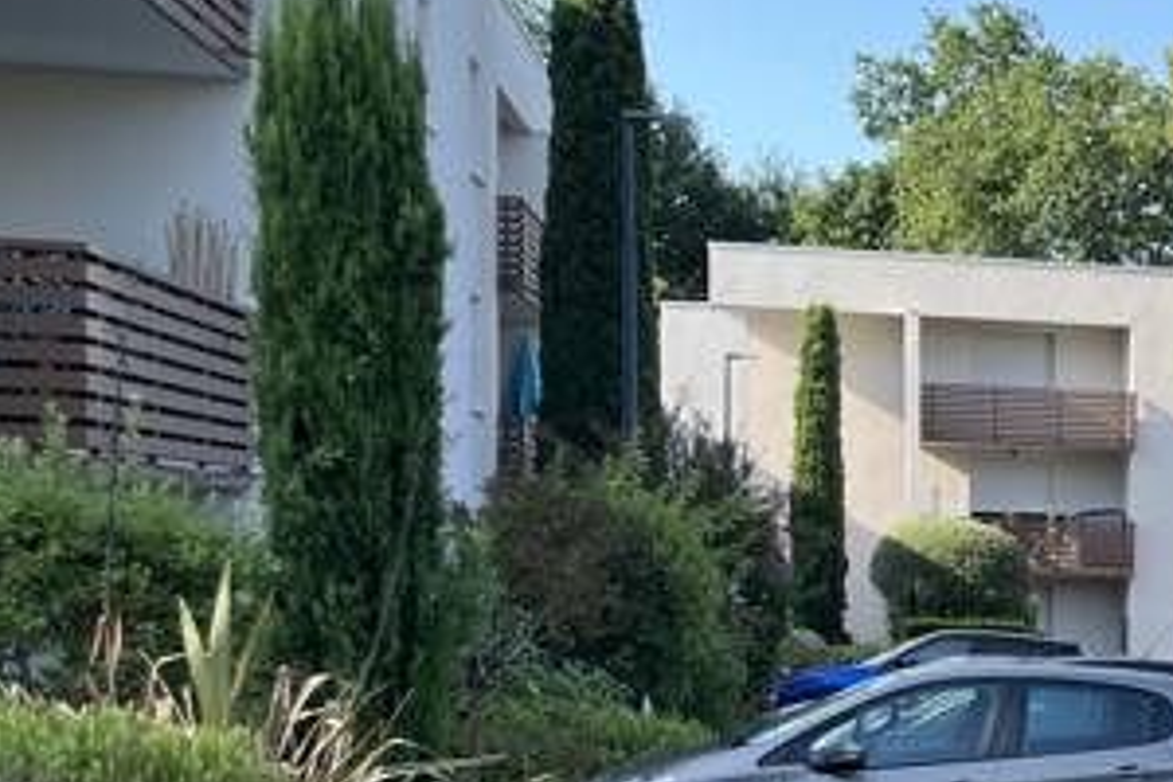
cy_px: 673
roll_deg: -0.6
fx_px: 2346
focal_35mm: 72
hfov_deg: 24.8
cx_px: 1482
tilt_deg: -2.0
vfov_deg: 18.7
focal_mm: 5.1
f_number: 1.6
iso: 50
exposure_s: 1/1009
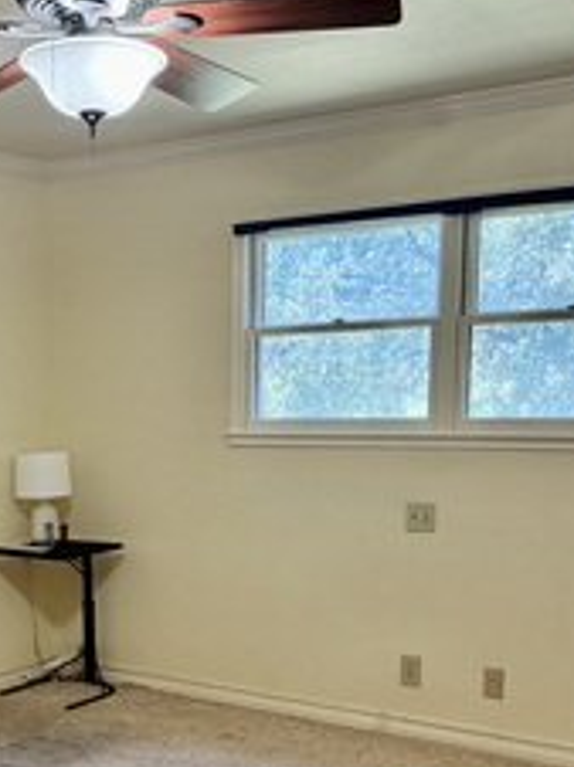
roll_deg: +0.9
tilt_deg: -8.0
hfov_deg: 27.8
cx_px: 95
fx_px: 1130
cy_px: 546
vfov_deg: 36.9
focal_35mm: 51
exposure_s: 1/120
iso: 200
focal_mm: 6.76
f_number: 1.78
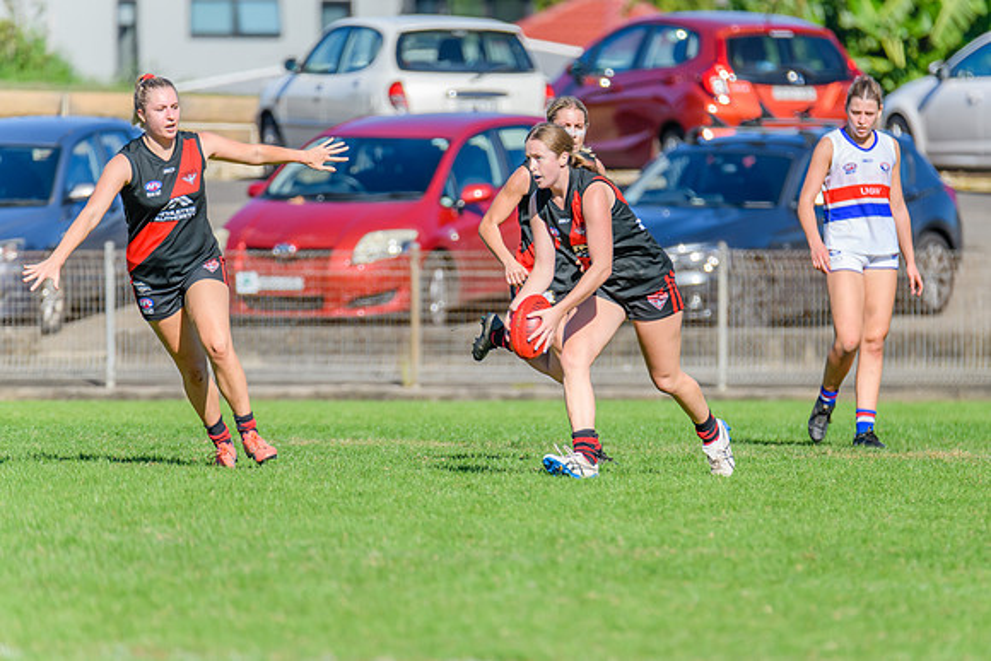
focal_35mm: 584
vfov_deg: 2.4
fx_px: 16085
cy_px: 360
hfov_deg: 3.5
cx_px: 552
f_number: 8
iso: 640
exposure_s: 1/1600
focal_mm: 500
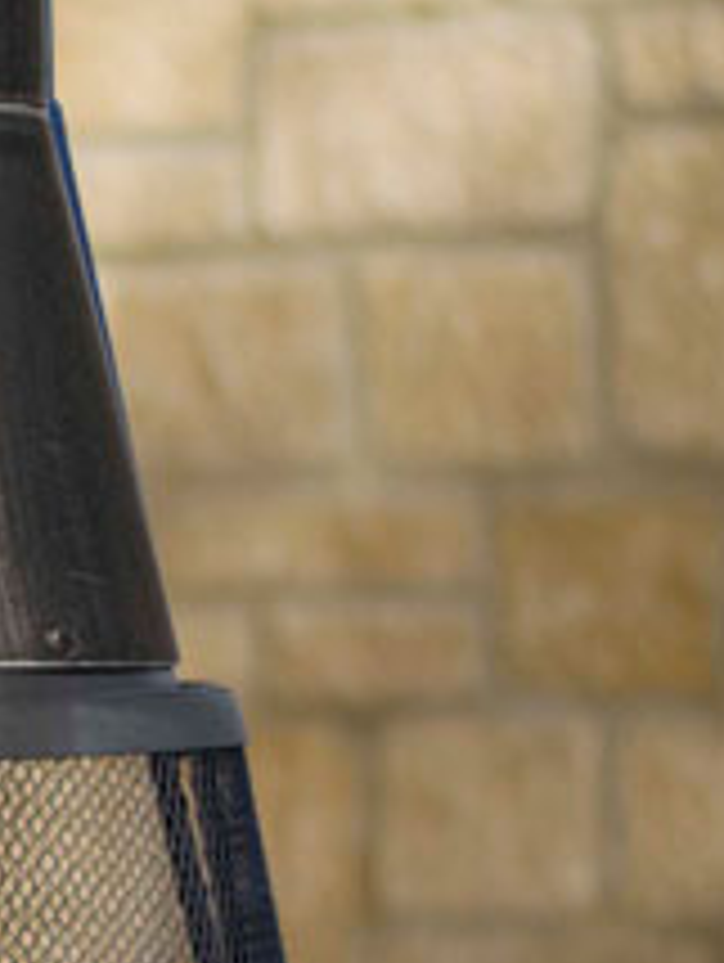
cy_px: 796
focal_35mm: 298
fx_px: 8294
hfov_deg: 5.0
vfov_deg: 6.6
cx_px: -335
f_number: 1.8
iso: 100
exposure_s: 1/2500
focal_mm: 50
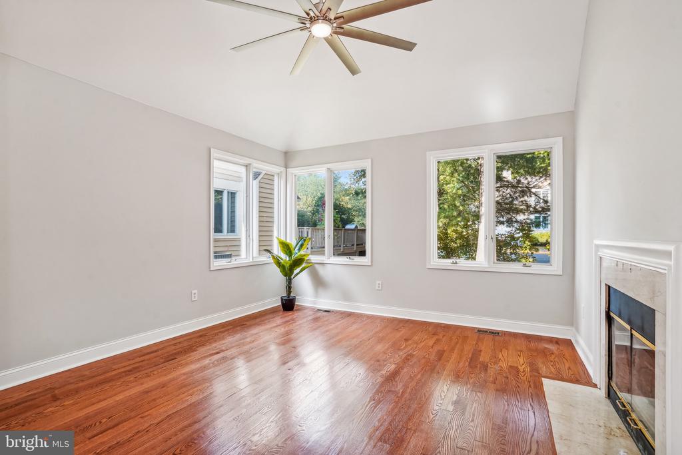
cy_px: 228
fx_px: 303
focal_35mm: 16
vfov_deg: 73.8
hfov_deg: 96.7
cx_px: 341
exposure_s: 1/15
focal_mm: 16
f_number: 8
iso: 200
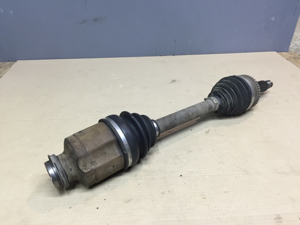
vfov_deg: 48.2
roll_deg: -2.0
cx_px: 150
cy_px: 112
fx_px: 251
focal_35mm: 29
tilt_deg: -34.7
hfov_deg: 61.7
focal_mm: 4.15
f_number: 2.2
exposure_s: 1/33
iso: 64
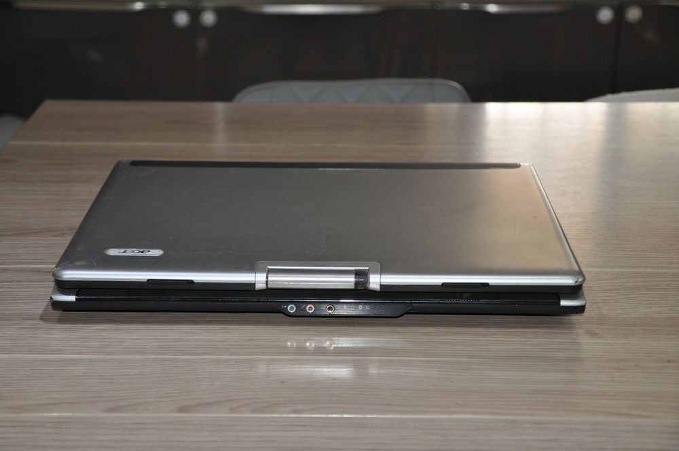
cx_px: 340
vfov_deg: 21.5
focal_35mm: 63
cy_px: 226
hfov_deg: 31.9
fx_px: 1187
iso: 800
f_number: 4.8
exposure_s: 1/60
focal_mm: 42
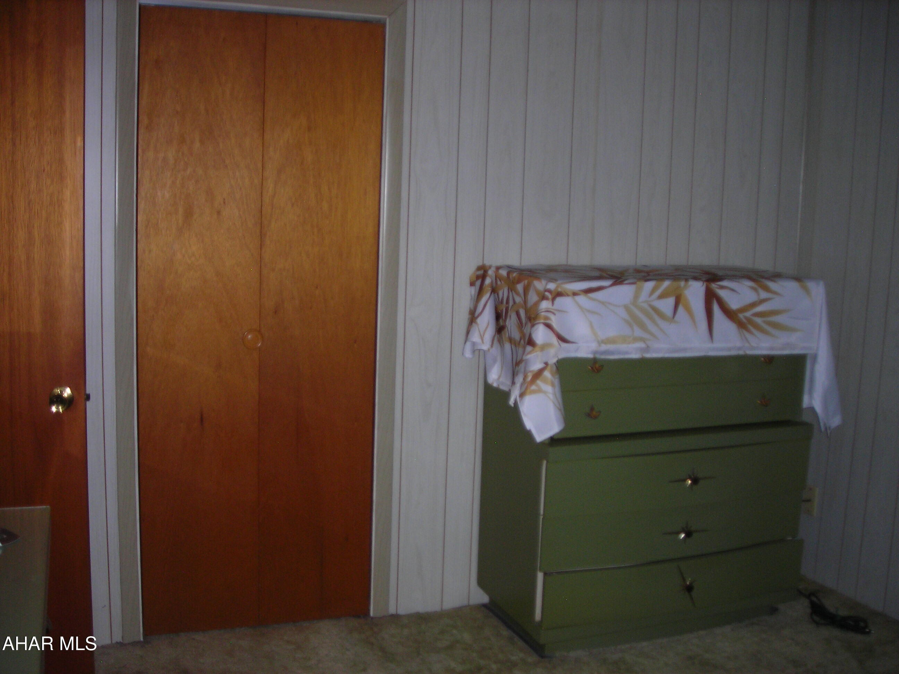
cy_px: 337
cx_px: 450
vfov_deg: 37.7
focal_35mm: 38
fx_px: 987
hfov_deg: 49.0
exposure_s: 1/60.1
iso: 99
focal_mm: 6.3
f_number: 3.2
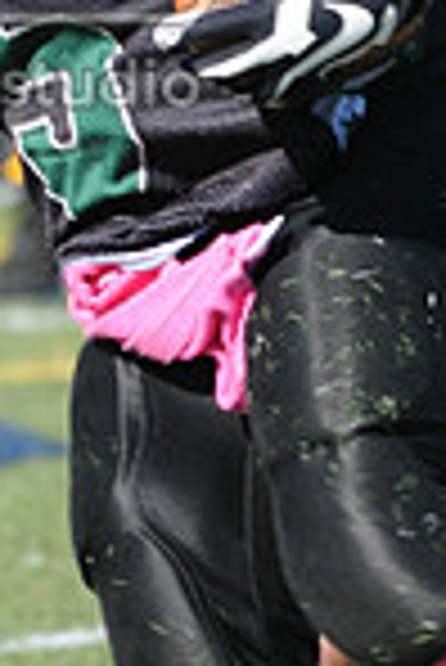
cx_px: -284
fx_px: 32591
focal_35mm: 1758
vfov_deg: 1.2
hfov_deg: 0.8
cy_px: -79
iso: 200
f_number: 6.3
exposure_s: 1/500
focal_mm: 300
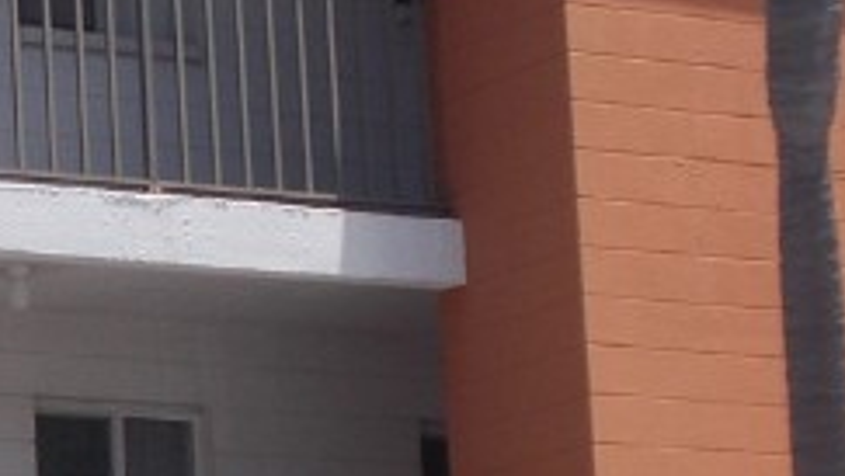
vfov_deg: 6.0
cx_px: -313
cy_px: 462
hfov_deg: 10.4
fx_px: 4529
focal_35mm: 202
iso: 80
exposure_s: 1/125
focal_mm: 7.9
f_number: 10.6
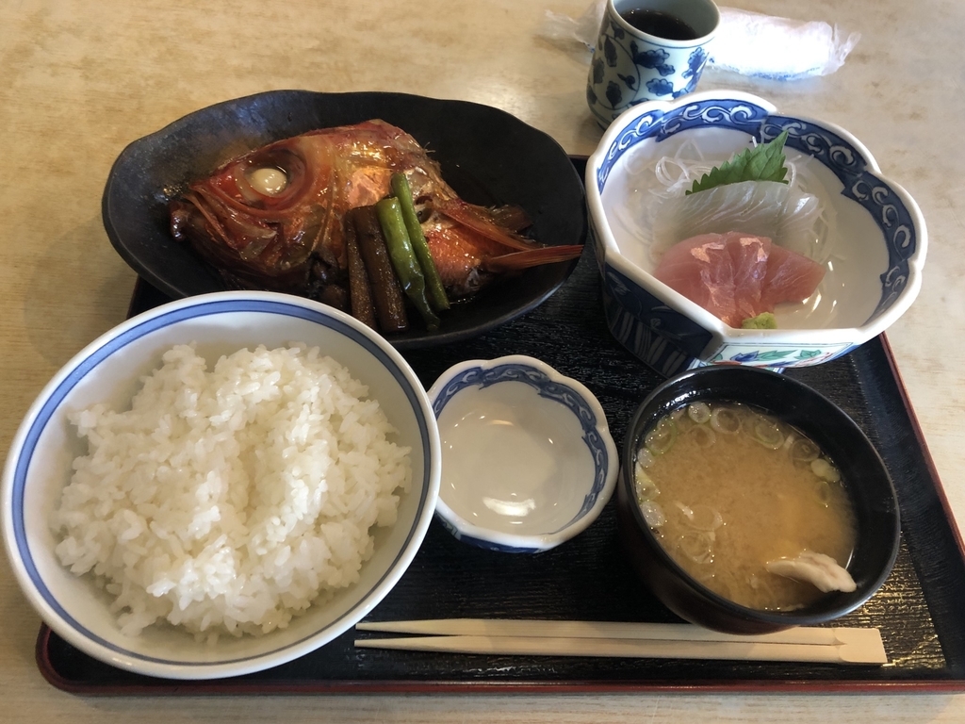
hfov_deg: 63.4
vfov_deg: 49.7
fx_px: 781
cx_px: 482
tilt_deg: -55.4
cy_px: 362
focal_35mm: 28
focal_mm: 3.99
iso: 64
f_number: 1.8
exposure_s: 1/17
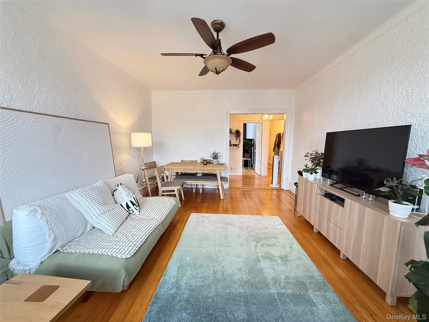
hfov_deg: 102.1
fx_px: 174
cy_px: 161
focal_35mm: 14
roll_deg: -0.2
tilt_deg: -6.6
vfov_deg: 85.7
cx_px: 214
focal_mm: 2.22
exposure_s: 1/60
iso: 250
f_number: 2.2
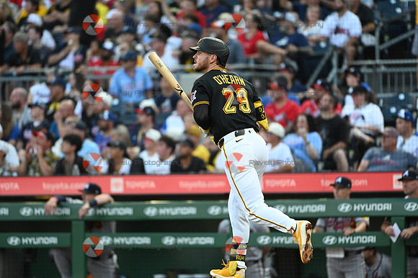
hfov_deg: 5.2
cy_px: 139
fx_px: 4642
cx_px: 209
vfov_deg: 3.4
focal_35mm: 400
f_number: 4
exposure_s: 1/2000
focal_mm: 400
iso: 2500
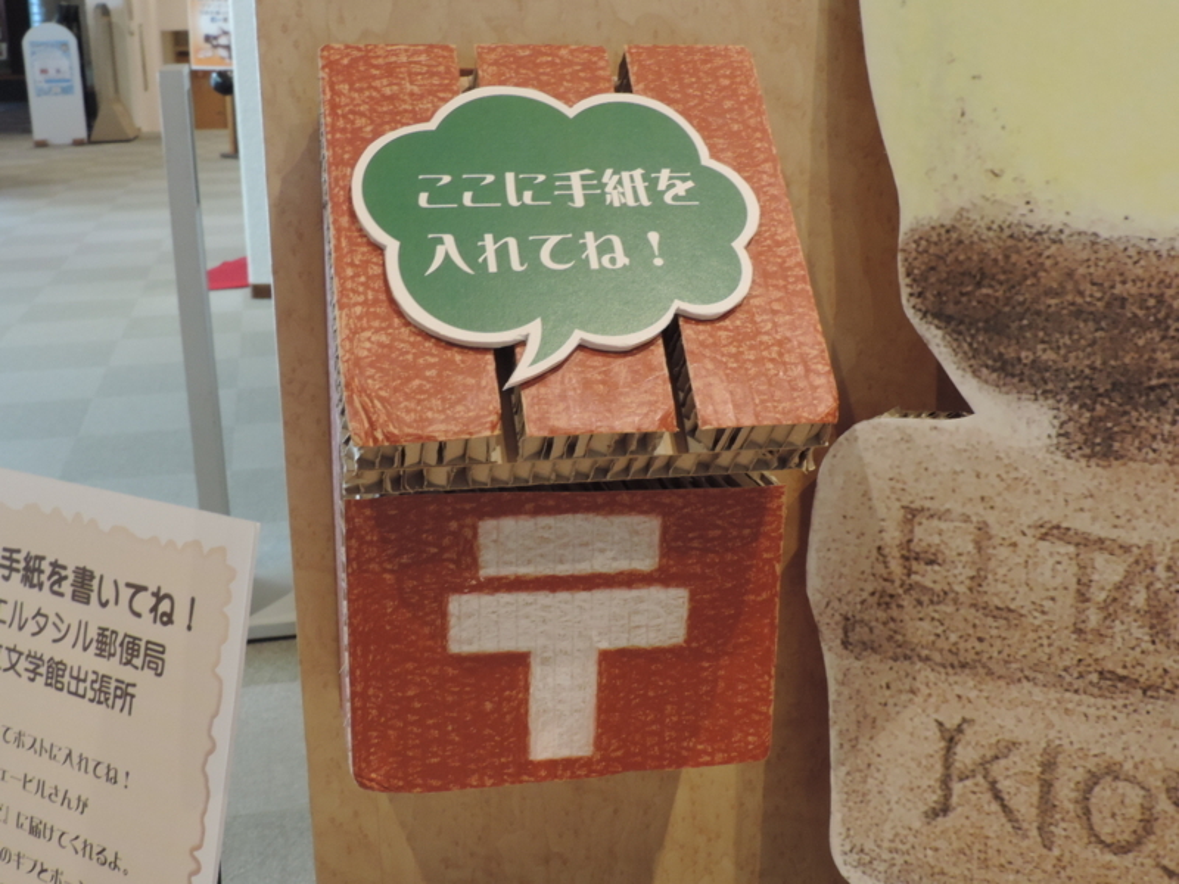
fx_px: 1465
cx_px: 590
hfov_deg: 43.9
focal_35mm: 43
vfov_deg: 33.6
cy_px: 442
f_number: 3.4
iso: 400
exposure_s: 1/30
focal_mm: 7.6
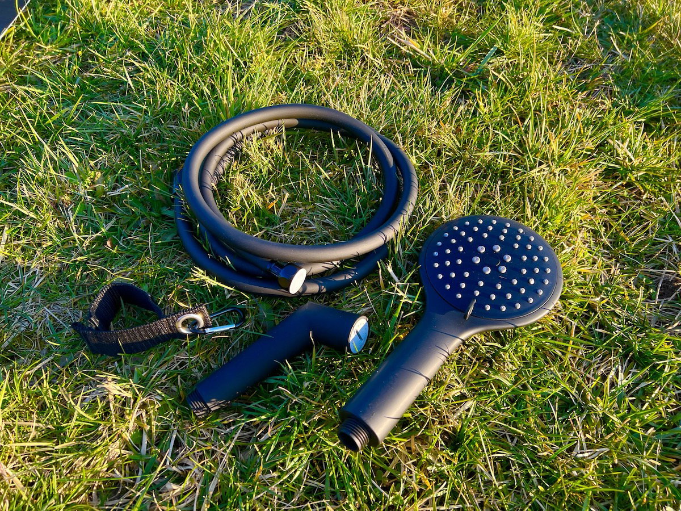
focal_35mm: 26
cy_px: 256
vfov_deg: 53.1
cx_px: 340
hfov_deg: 67.3
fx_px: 511
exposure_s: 1/401
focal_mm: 5.7
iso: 50
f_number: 1.5
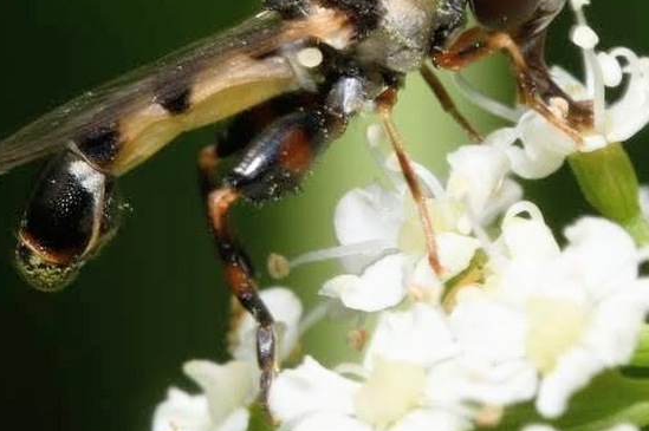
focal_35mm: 276
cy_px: 104
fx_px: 4969
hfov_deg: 7.5
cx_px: 328
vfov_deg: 5.0
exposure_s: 1/60
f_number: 29
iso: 100
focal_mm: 105
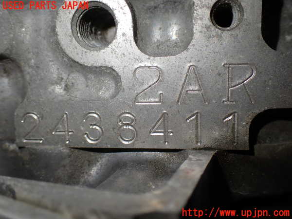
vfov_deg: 39.7
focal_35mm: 36
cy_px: 110
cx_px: 146
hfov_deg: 51.4
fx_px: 304
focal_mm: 6.37
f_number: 2.5
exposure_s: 1/160
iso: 160
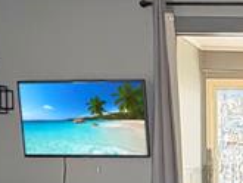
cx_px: 308
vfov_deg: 15.0
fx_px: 611
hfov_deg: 20.7
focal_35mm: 87
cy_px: 317
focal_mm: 2.22
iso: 160
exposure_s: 1/99
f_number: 2.2
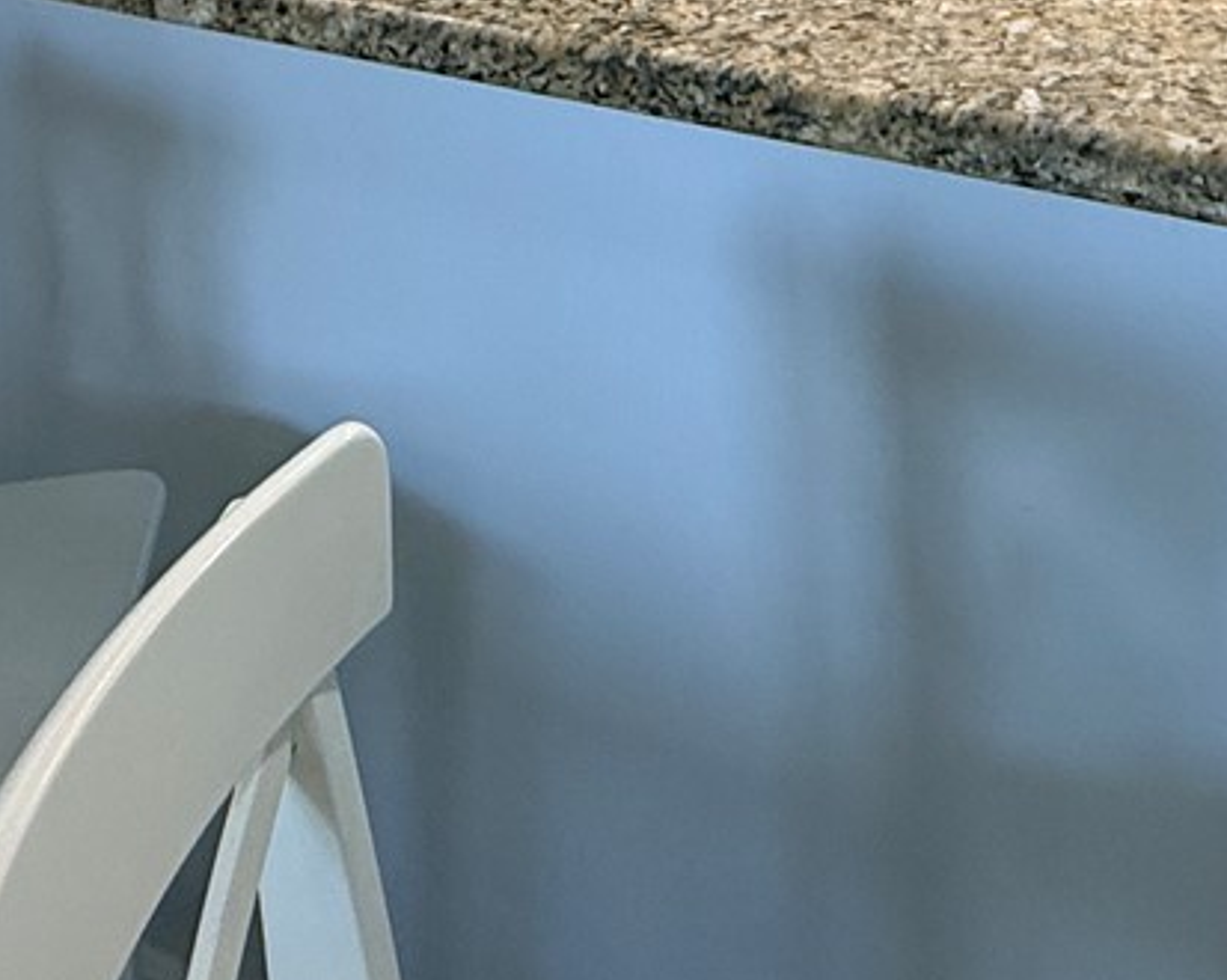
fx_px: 1924
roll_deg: +0.9
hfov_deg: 34.9
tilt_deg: -1.0
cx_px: 850
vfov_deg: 23.9
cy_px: -407
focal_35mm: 53
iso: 160
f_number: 2.2
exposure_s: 1/120
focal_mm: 2.22
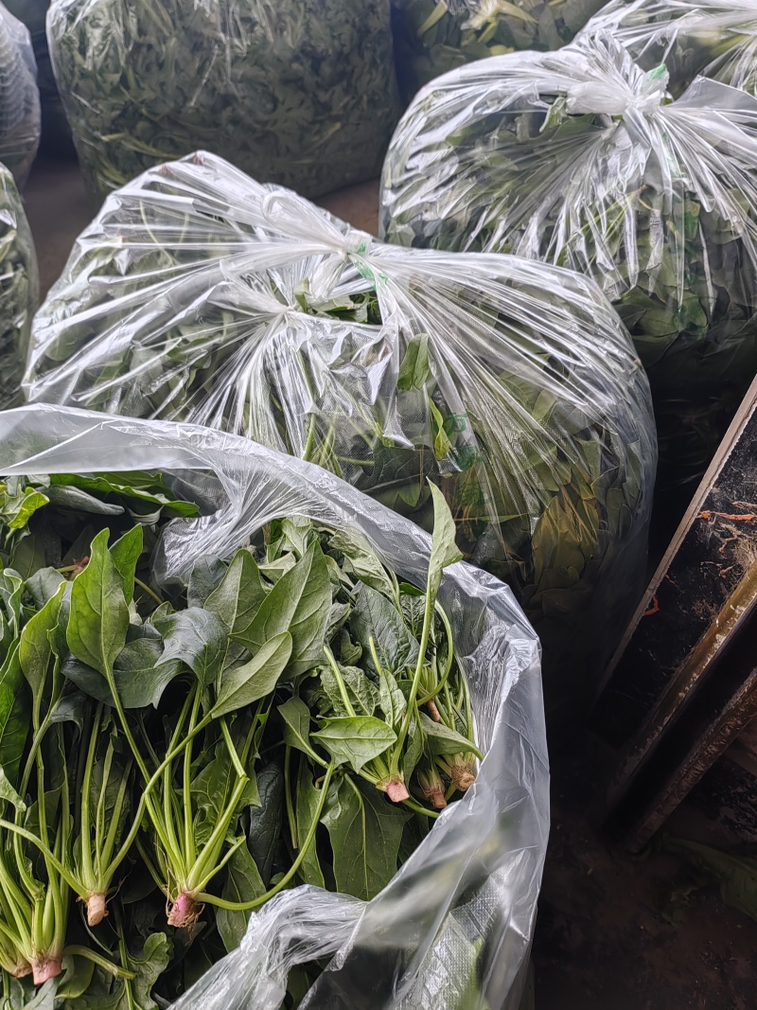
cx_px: 378
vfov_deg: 65.3
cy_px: 505
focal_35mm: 27
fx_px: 787
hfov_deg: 51.3
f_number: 1.9
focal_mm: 5.52
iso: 100
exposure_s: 1/100
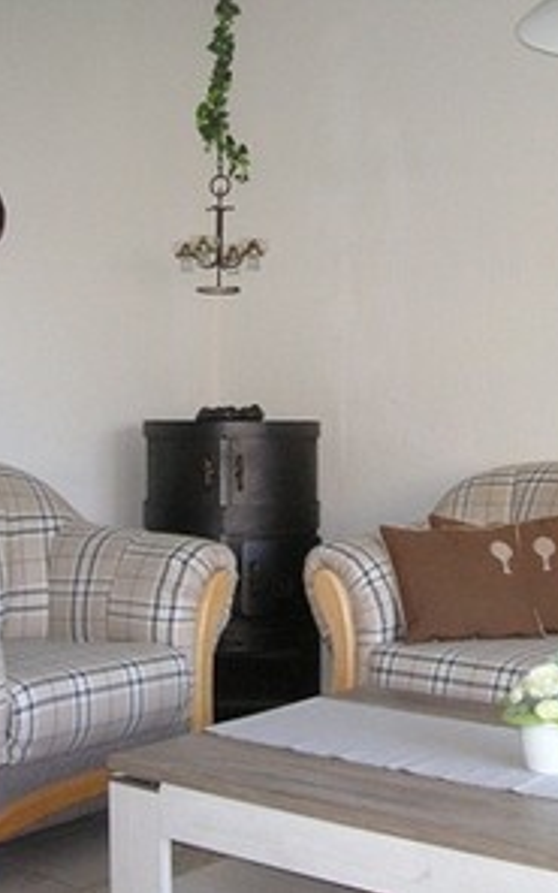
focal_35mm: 53
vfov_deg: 38.2
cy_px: 446
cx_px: 338
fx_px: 1290
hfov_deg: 24.4
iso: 160
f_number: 2.8
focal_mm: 6.1
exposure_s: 1/45
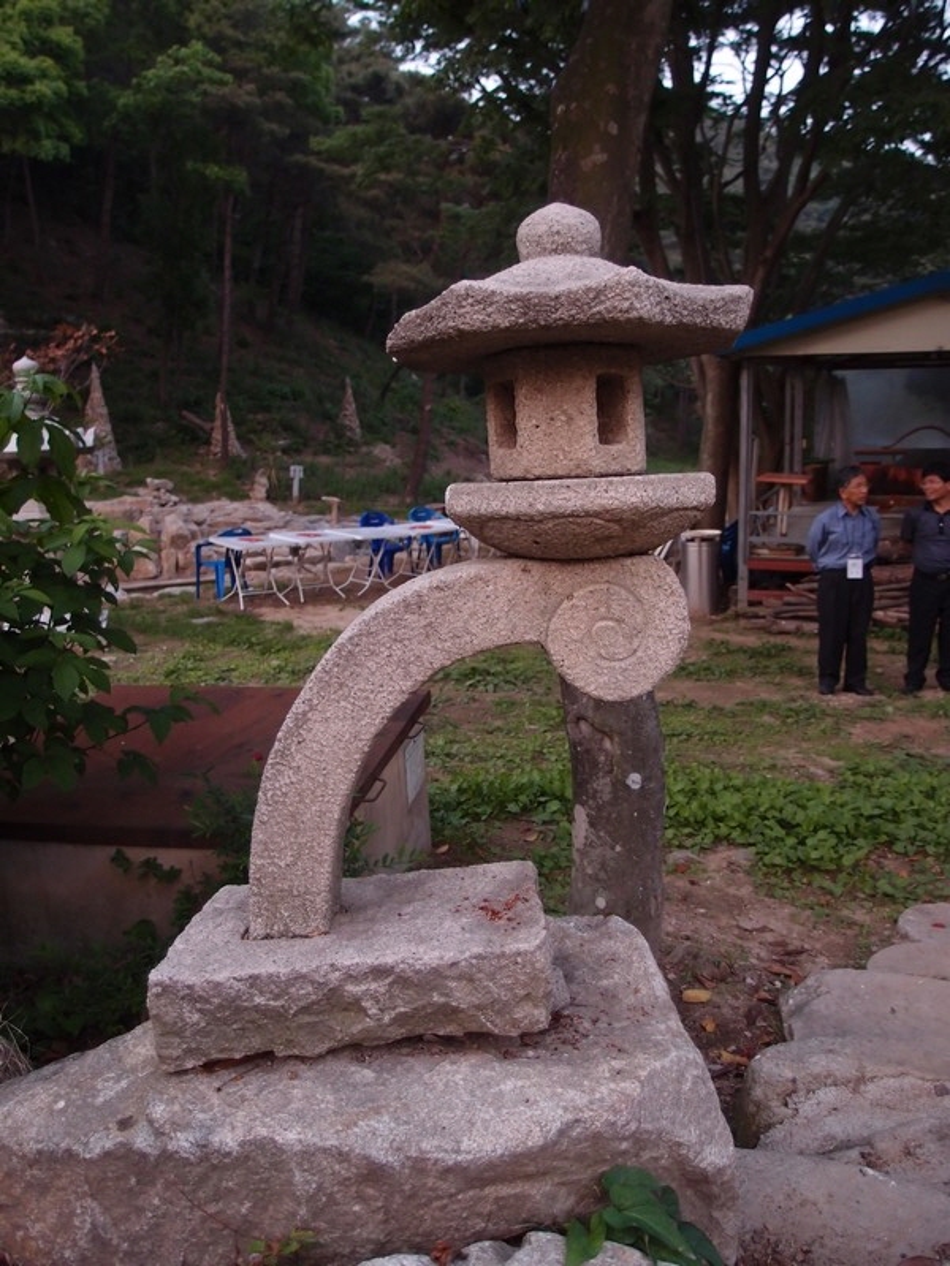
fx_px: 1025
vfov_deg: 63.4
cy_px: 633
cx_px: 475
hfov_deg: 49.7
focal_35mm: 28
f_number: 1.8
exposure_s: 1/15
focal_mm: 6
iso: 200
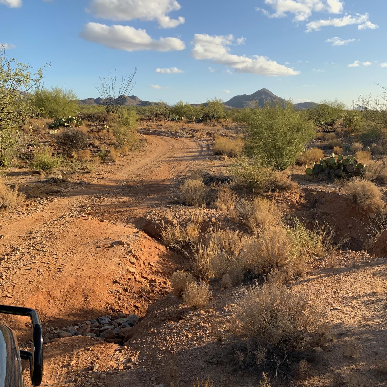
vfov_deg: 47.0
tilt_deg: -6.2
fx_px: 443
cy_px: 162
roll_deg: -0.1
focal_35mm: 35
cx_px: 190
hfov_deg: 47.2
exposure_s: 1/1577
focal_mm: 3
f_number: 1.8
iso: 16
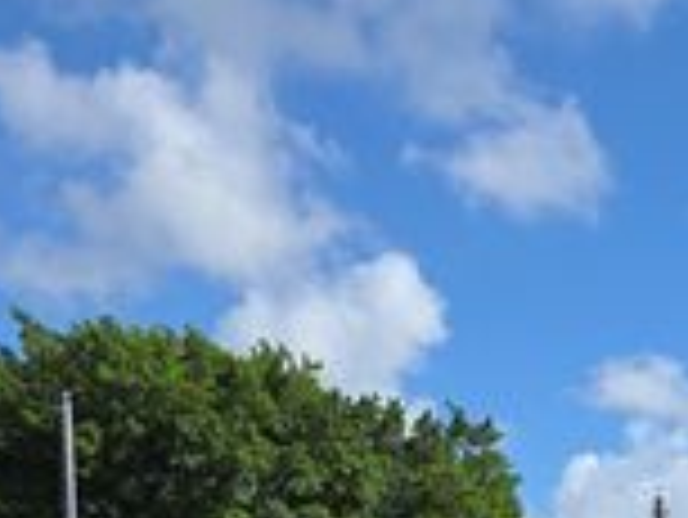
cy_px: 804
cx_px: 859
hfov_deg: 23.4
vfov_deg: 17.4
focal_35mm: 75
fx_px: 1492
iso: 12
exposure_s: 1/1047
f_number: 1.7
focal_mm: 6.3
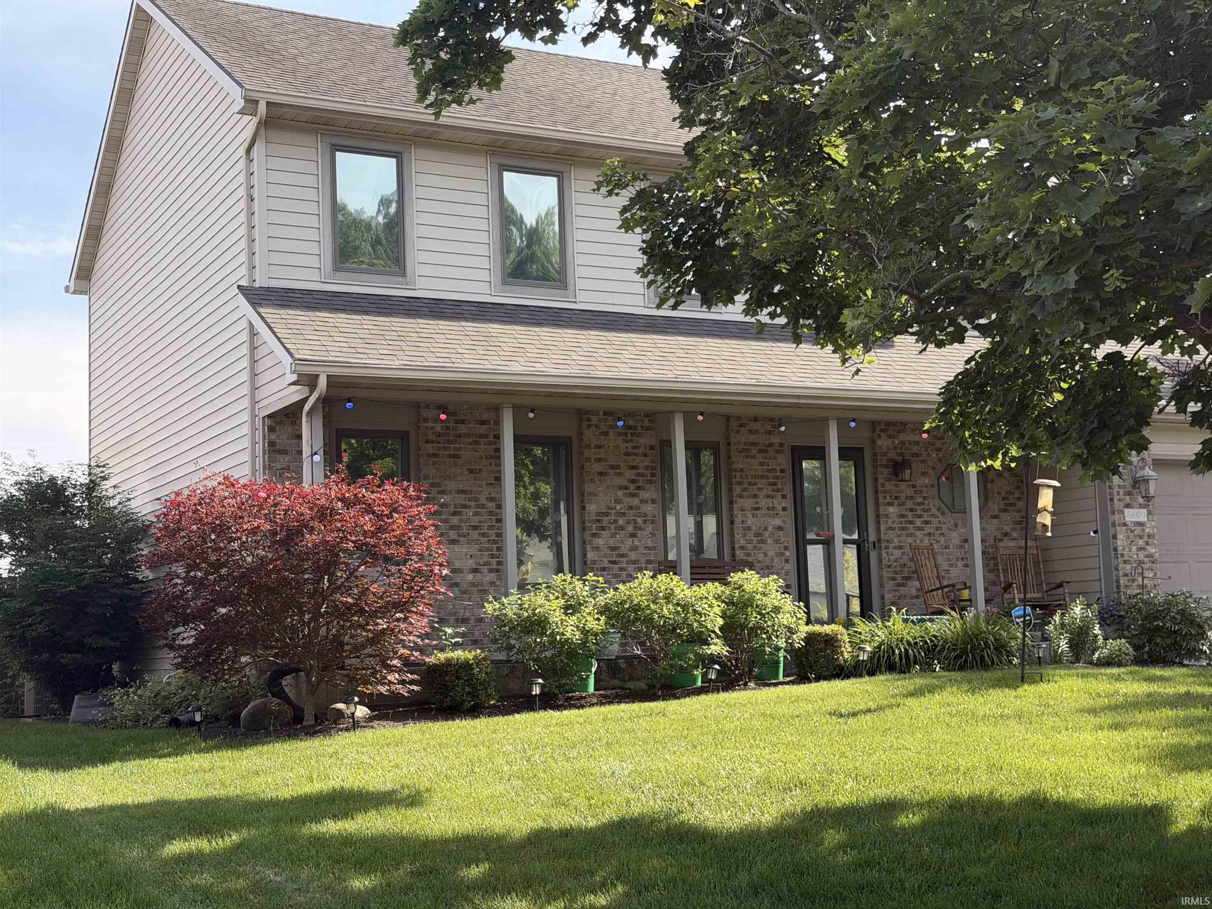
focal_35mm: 48
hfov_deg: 39.7
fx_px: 1681
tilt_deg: +5.3
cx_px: 606
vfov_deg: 30.3
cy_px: 454
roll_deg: +2.9
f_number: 1.78
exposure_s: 1/1242
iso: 80
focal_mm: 6.76
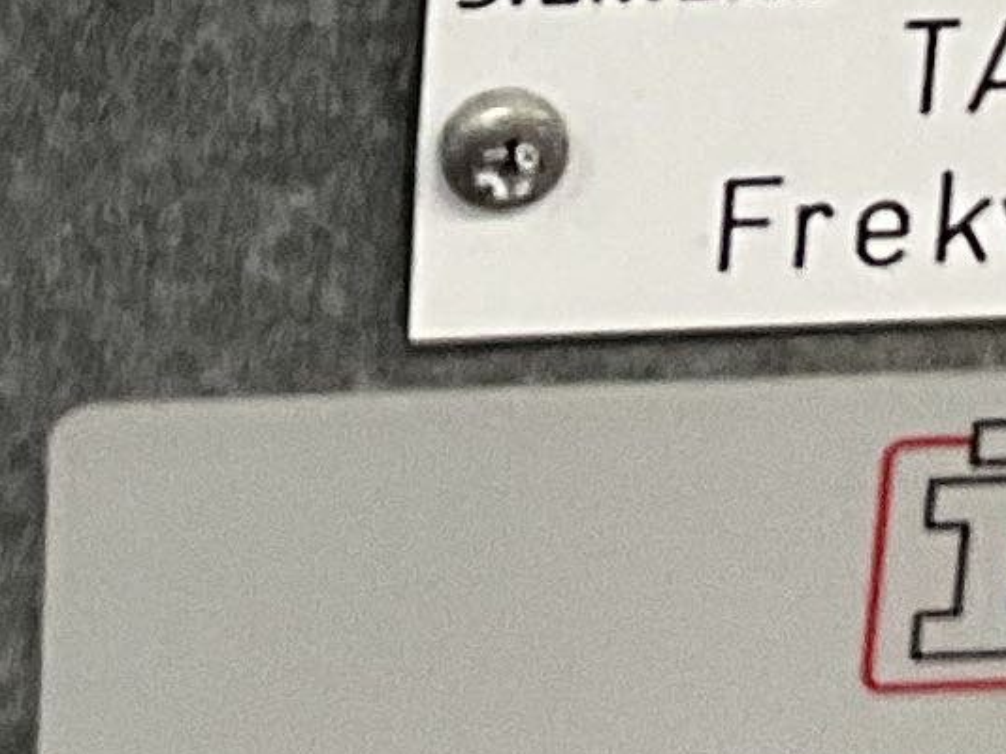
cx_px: -154
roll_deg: -1.2
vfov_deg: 6.4
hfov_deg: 8.9
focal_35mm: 219
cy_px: -1106
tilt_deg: -27.2
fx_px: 6362
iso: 100
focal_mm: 3
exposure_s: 1/60
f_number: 1.8
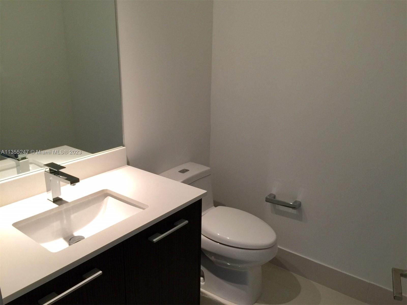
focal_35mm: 29
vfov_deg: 48.2
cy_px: 152
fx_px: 341
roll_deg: -1.8
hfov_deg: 61.7
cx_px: 204
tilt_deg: -17.6
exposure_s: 1/15
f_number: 2.2
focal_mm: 4.15
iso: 32
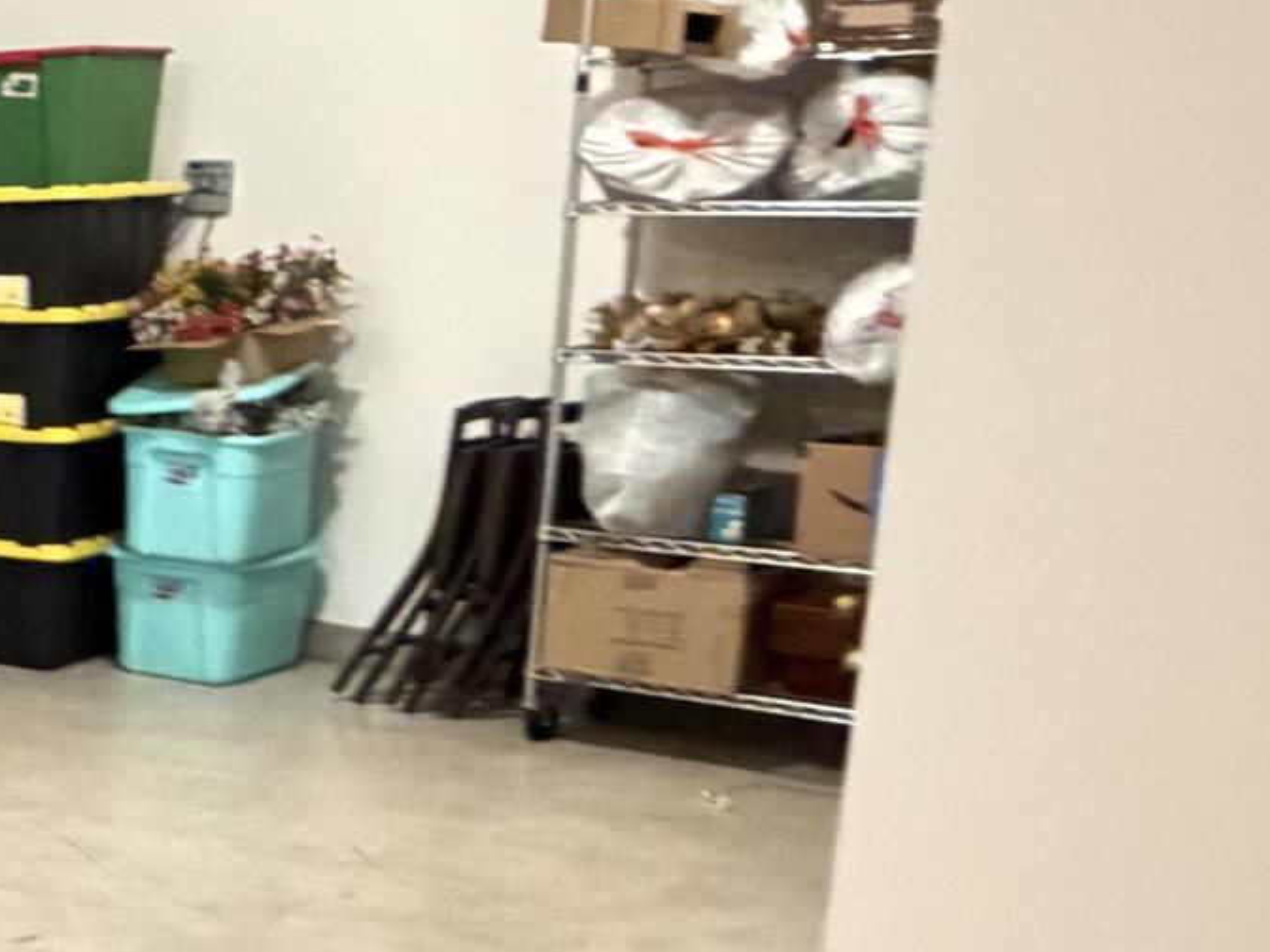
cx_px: -735
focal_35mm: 64
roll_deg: +1.0
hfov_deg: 23.1
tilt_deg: -11.0
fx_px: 2348
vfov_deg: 22.9
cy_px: 620
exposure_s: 1/30
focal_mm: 2.22
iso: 1600
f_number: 2.2
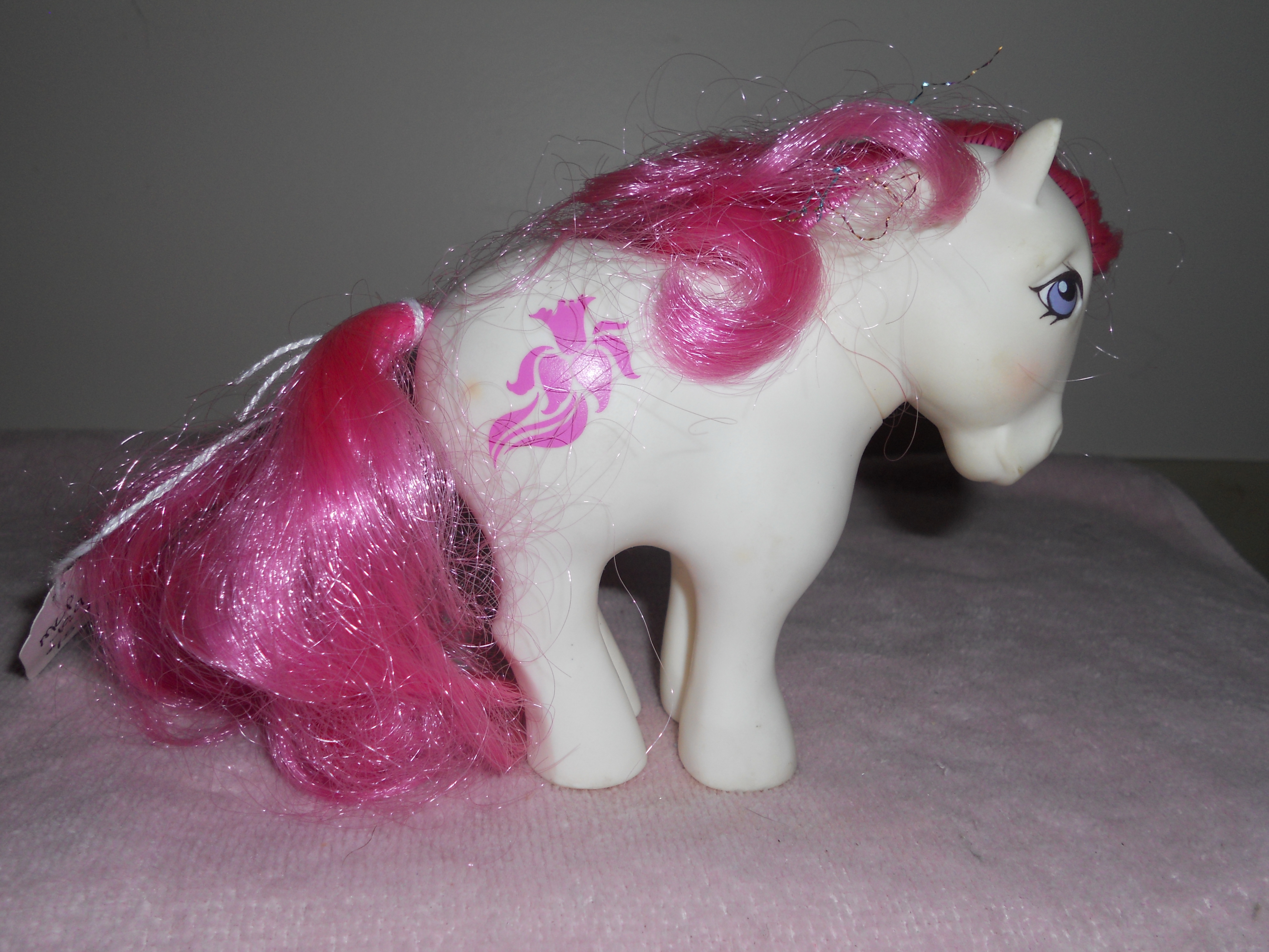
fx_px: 1173
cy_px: 476
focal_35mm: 32
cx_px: 634
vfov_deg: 44.2
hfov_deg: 56.8
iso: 80
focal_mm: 5.8
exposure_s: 1/25
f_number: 8.8
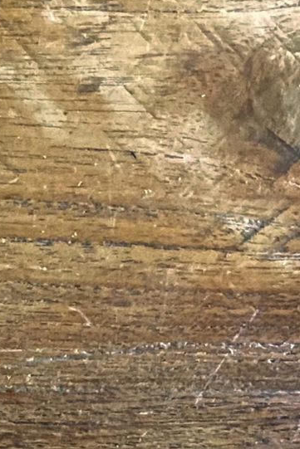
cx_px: -451
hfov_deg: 9.4
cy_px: 827
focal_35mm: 128
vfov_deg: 14.1
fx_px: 1599
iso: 400
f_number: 1.8
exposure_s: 1/60
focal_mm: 4.25
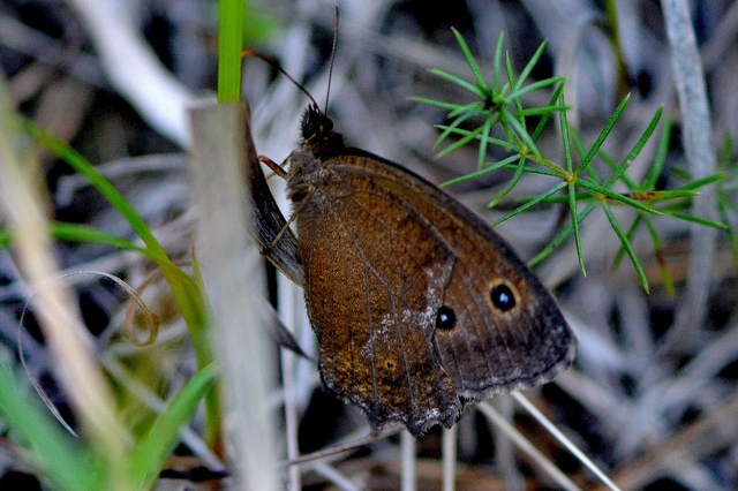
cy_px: 246
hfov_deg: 8.1
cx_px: 369
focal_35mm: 255
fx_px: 5225
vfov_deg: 5.4
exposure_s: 1/800
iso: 800
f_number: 4.5
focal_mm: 170
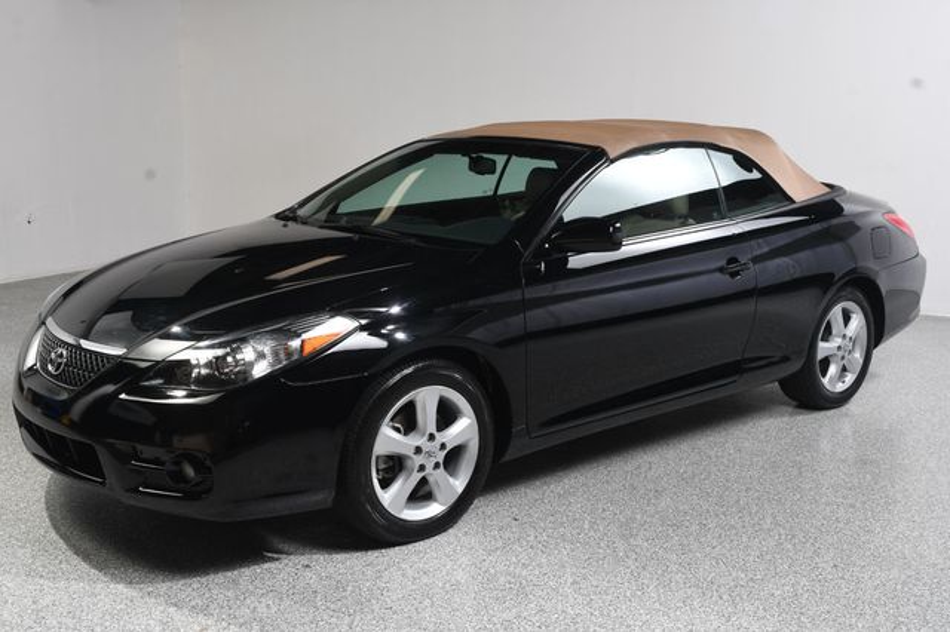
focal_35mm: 39
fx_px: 1029
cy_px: 316
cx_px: 475
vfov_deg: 34.2
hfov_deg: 49.6
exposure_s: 1/160
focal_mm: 26
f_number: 10
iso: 100
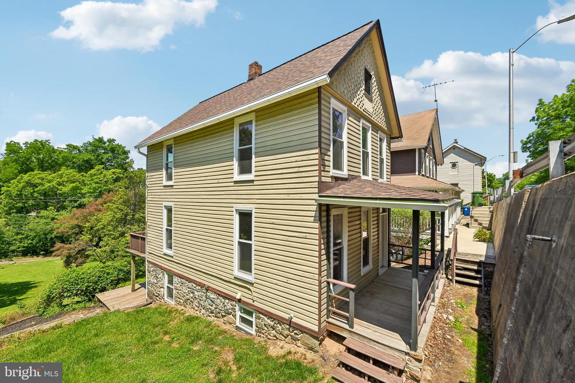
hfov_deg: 104.3
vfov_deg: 81.2
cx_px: 288
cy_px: 192
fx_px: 224
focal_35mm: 14
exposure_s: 1/400
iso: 100
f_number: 8
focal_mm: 14
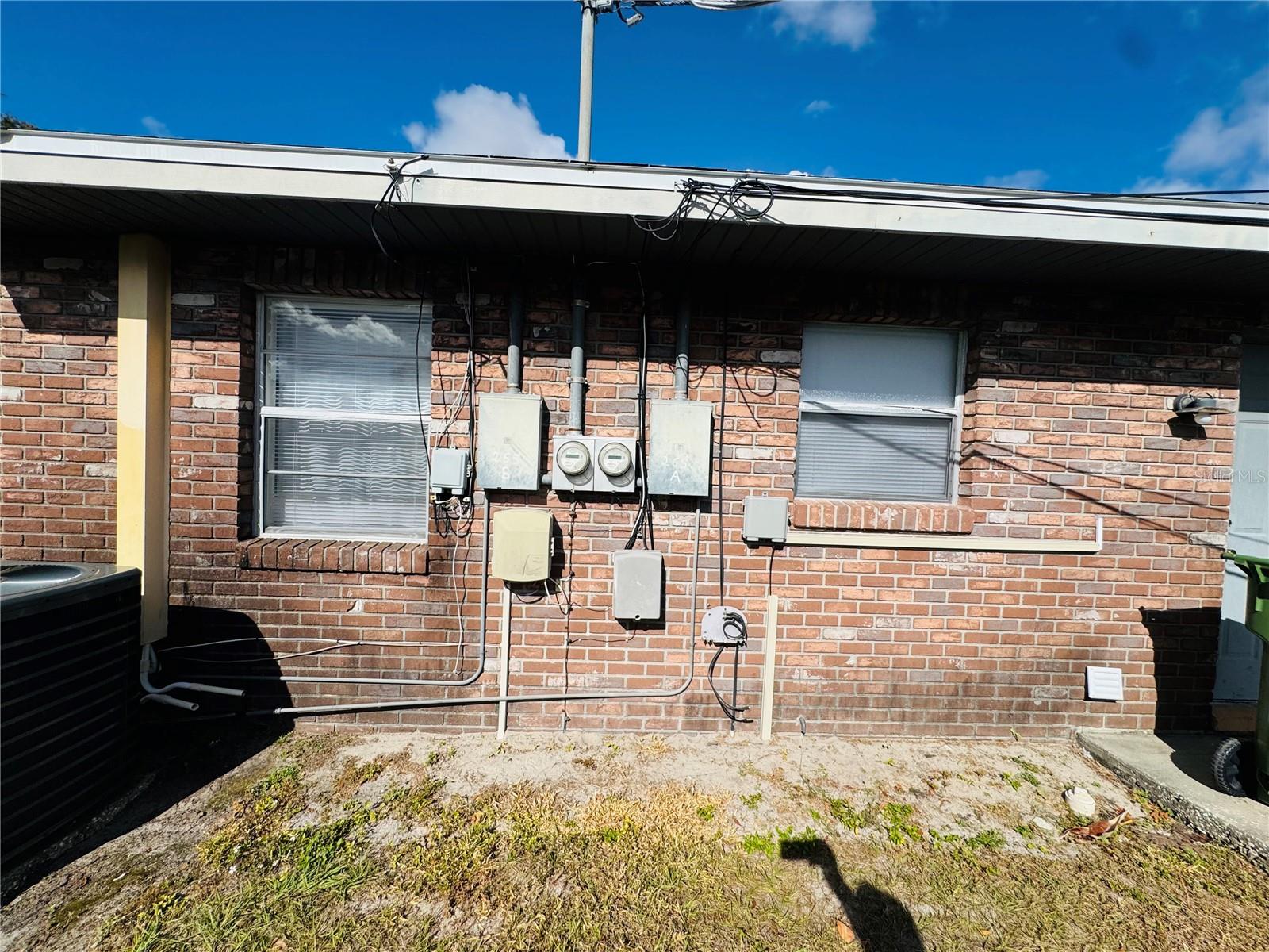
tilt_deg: -4.8
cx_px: 634
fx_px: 513
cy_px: 476
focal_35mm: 14
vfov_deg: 85.7
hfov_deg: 102.1
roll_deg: -1.7
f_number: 2.2
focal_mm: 2.22
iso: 50
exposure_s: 1/3390
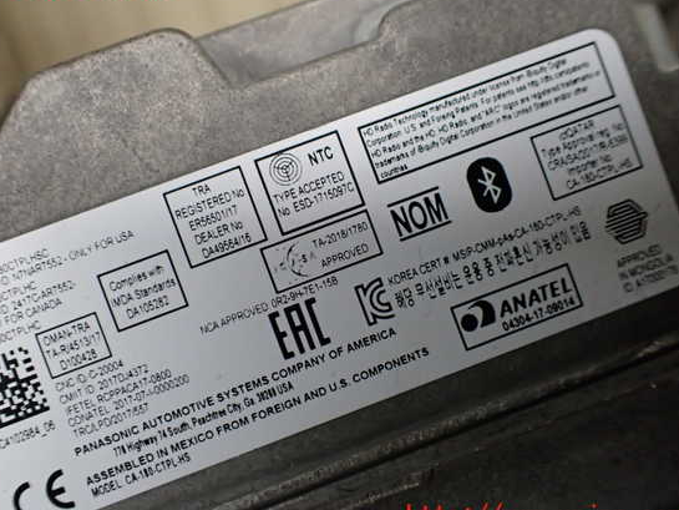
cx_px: 314
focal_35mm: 33
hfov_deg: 55.3
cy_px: 252
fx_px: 647
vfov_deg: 43.0
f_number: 2.3
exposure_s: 1/125
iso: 400
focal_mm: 5.4
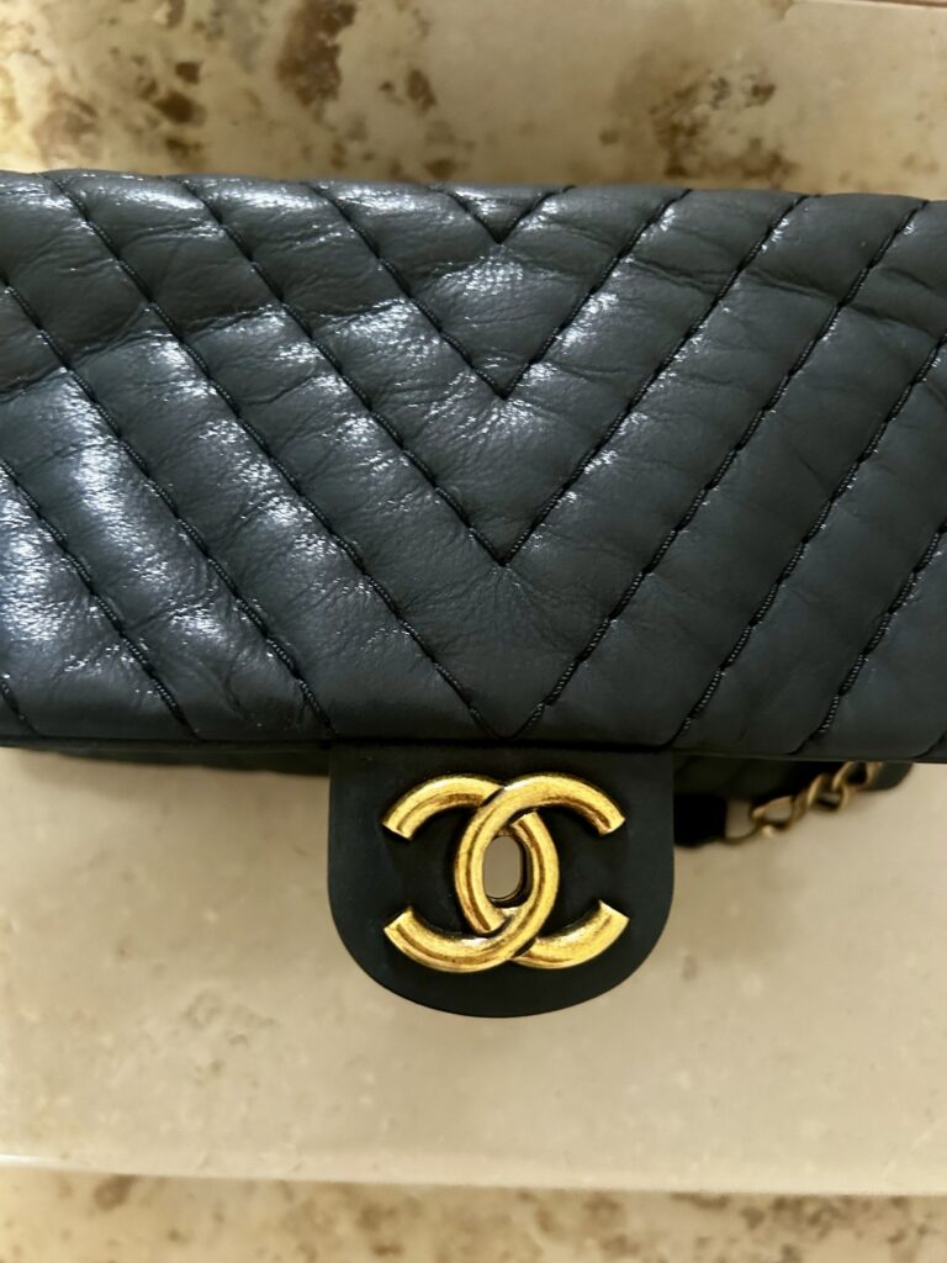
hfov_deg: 53.1
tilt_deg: -64.1
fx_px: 948
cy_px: 632
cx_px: 474
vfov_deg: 67.3
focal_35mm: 26
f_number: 1.5
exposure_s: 1/43
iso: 500
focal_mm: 5.7
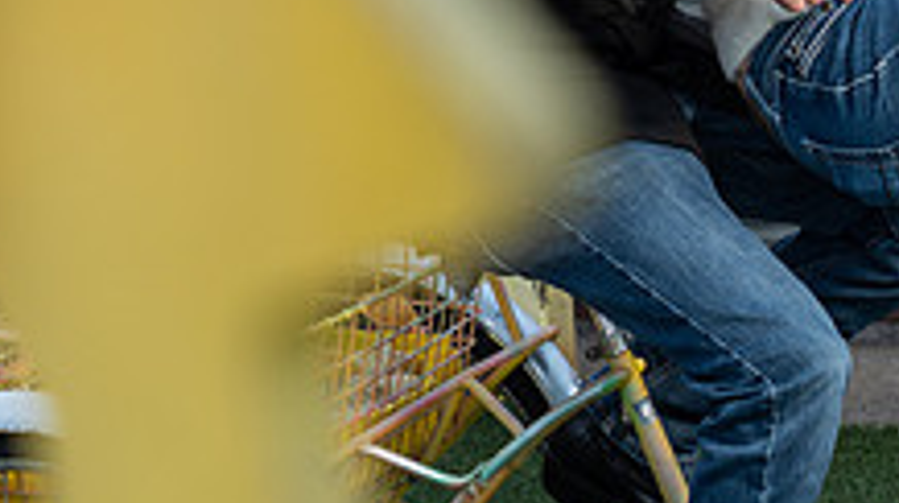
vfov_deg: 7.4
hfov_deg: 13.1
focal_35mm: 162
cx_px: 874
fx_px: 3857
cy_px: -126
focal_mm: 58
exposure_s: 1/200
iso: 500
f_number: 4
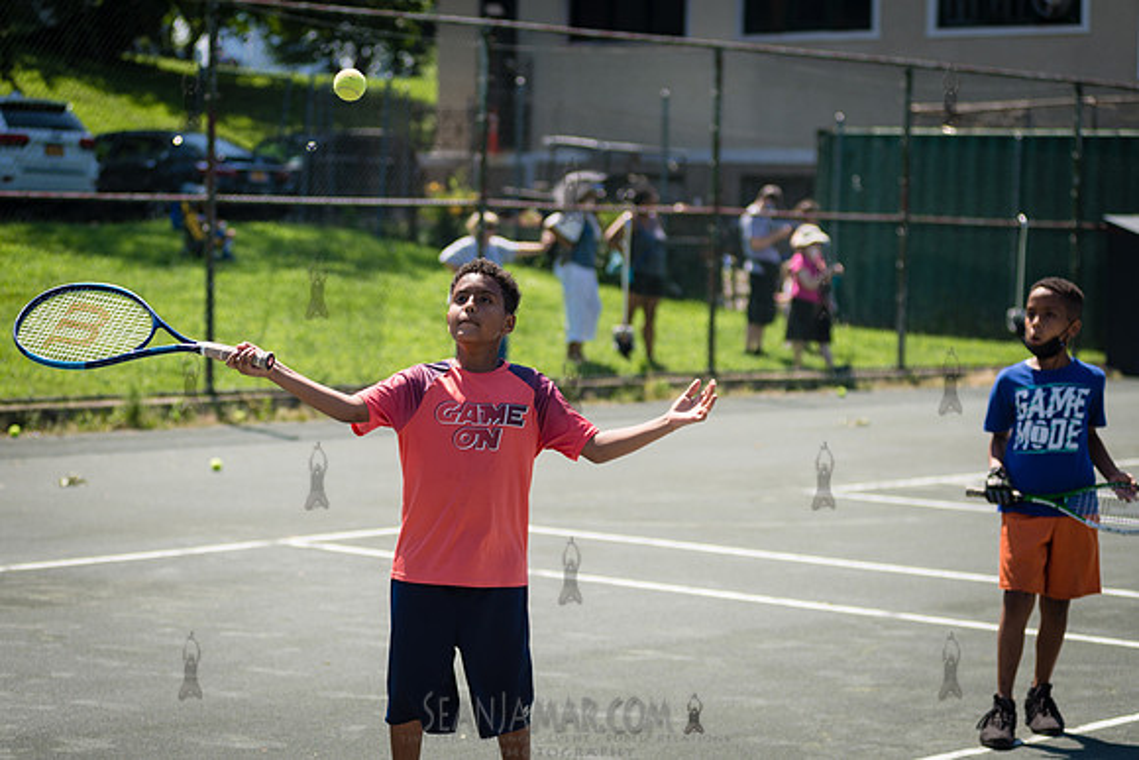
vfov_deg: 15.2
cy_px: 428
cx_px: 506
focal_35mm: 90
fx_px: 2854
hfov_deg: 22.6
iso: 125
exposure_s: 1/1250
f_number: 4
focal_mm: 80
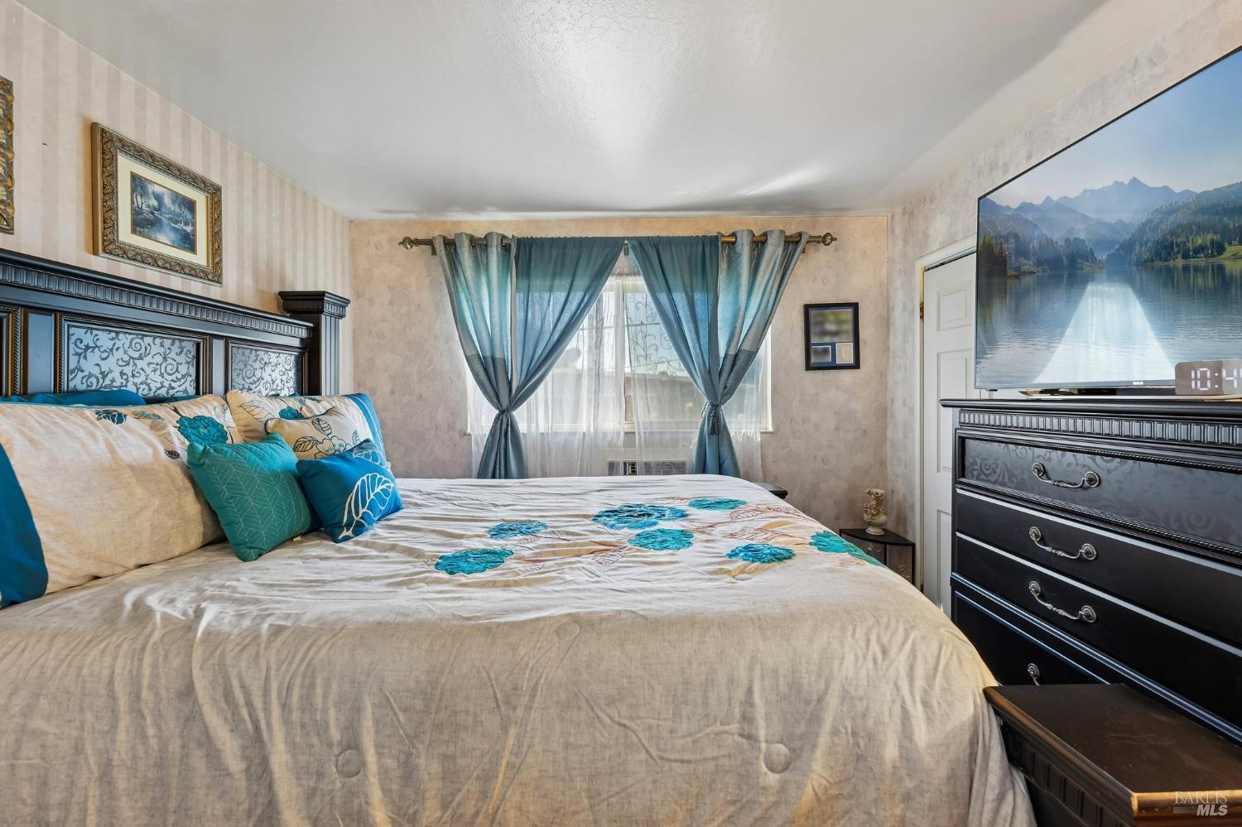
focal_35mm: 14
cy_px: 414
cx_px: 621
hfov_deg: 104.3
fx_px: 483
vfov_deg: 81.2
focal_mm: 14
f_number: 8
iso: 640
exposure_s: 1/20
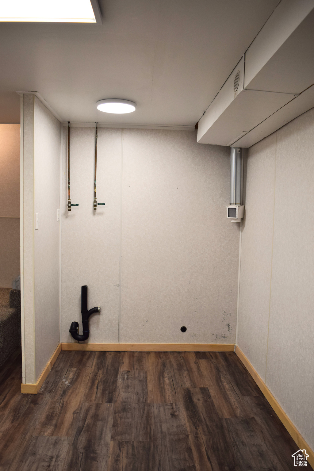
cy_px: 236
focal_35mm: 27
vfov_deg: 67.4
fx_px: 353
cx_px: 157
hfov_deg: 47.9
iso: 400
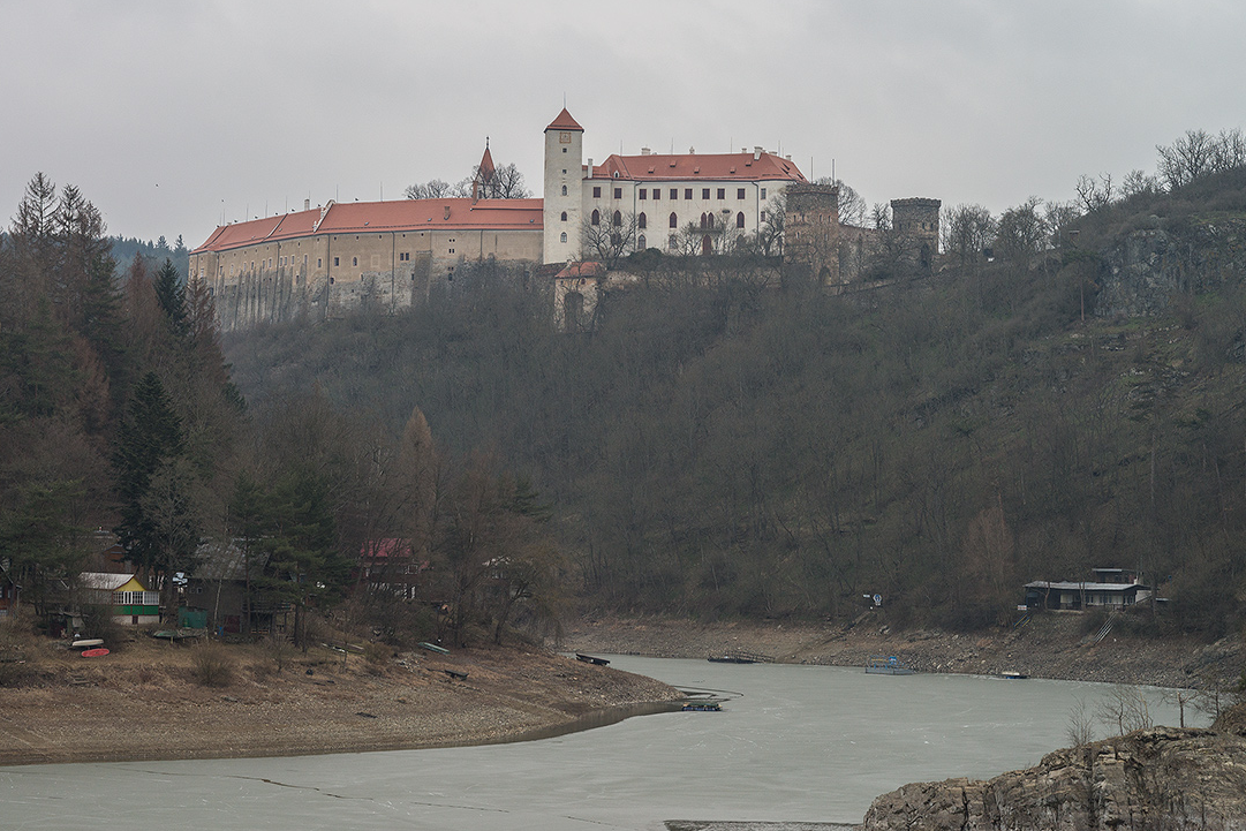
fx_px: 3842
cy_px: 372
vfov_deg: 12.3
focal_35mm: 111
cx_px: 619
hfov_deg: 18.4
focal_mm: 100
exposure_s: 1/100
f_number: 13
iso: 250
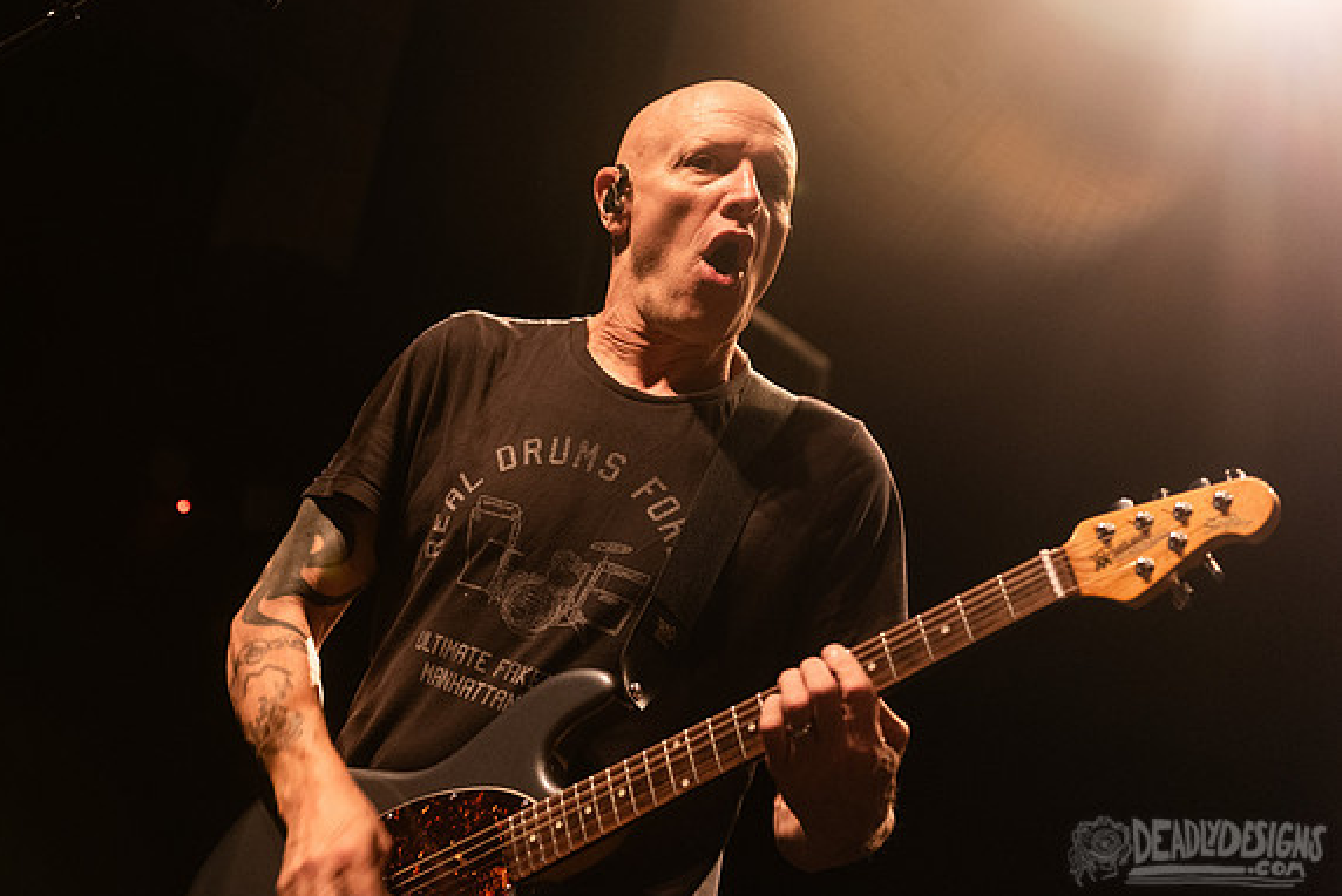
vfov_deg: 20.0
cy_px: 376
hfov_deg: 29.6
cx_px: 559
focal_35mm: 68
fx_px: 2536
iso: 3200
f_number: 3.2
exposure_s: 1/125
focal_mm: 58
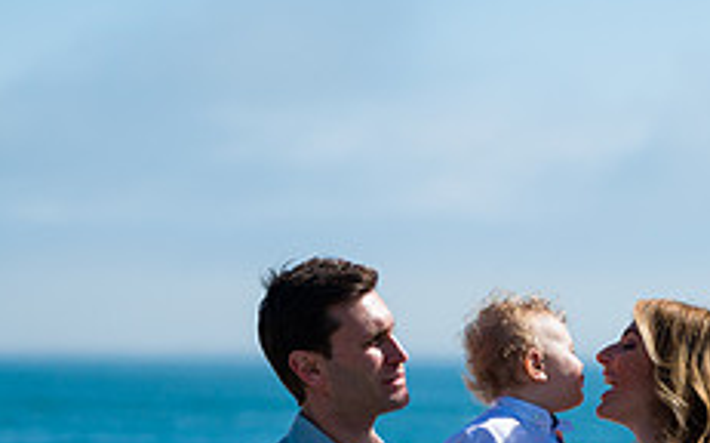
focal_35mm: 269
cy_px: 560
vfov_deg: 4.9
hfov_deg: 7.8
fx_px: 5201
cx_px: 566
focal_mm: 105
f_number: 3.2
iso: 200
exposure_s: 1/5000
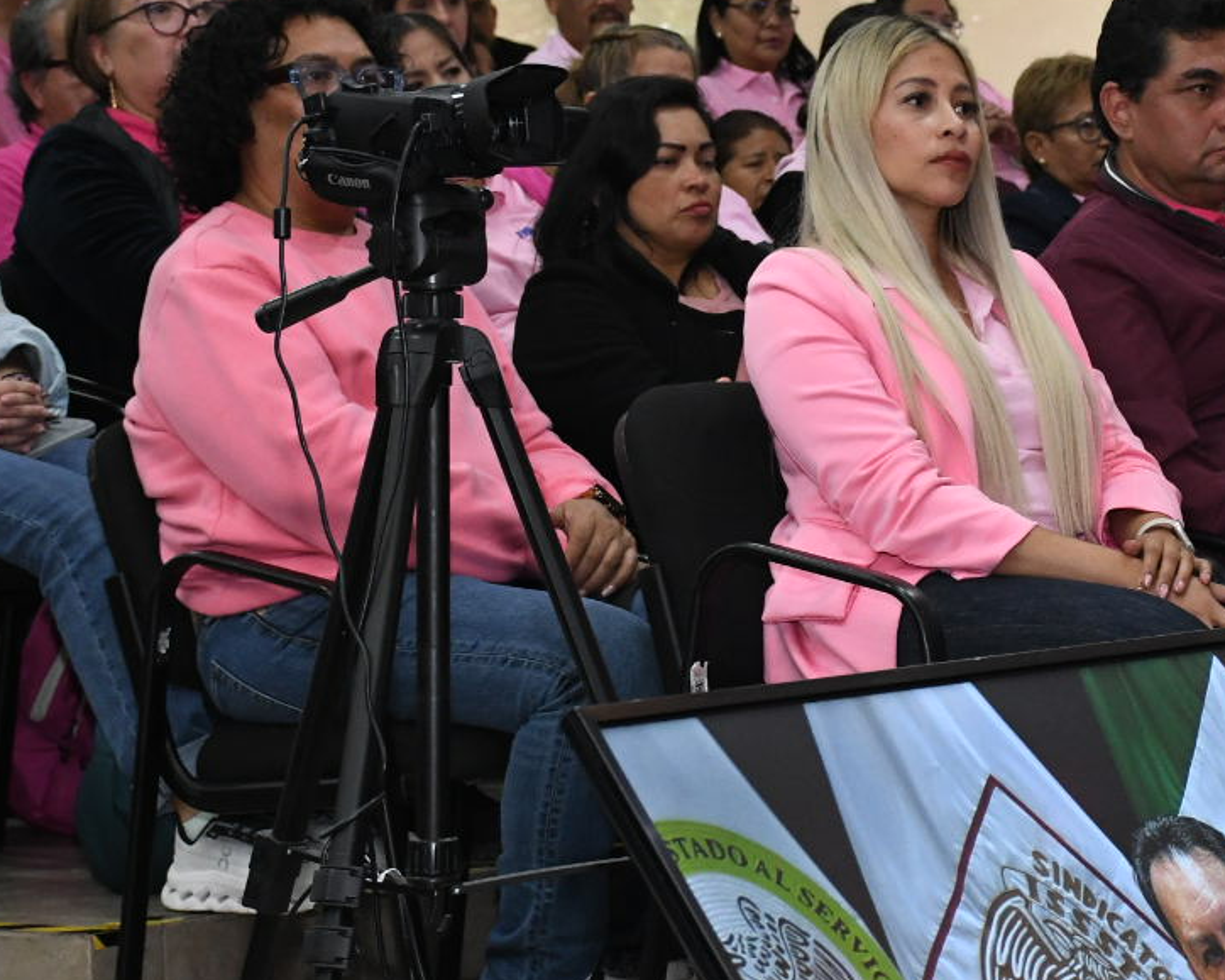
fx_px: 4568
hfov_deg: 15.1
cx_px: 1103
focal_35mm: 126
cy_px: 631
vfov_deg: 12.2
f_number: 6.3
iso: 2500
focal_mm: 40
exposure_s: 1/100
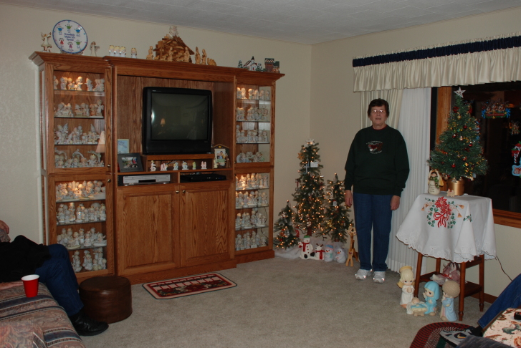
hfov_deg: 57.1
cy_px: 160
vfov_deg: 40.0
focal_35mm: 33
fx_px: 478
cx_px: 277
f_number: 3.8
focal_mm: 20
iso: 200
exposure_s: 1/60
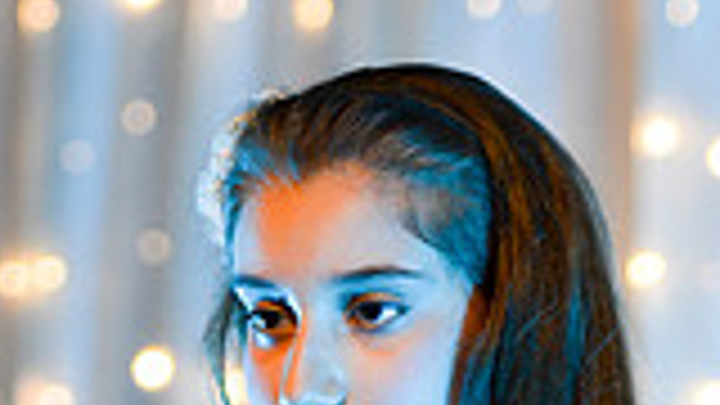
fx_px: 11799
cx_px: 223
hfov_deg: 3.5
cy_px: 900
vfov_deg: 2.0
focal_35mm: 618
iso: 400
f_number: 2.8
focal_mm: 140
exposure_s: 1/125
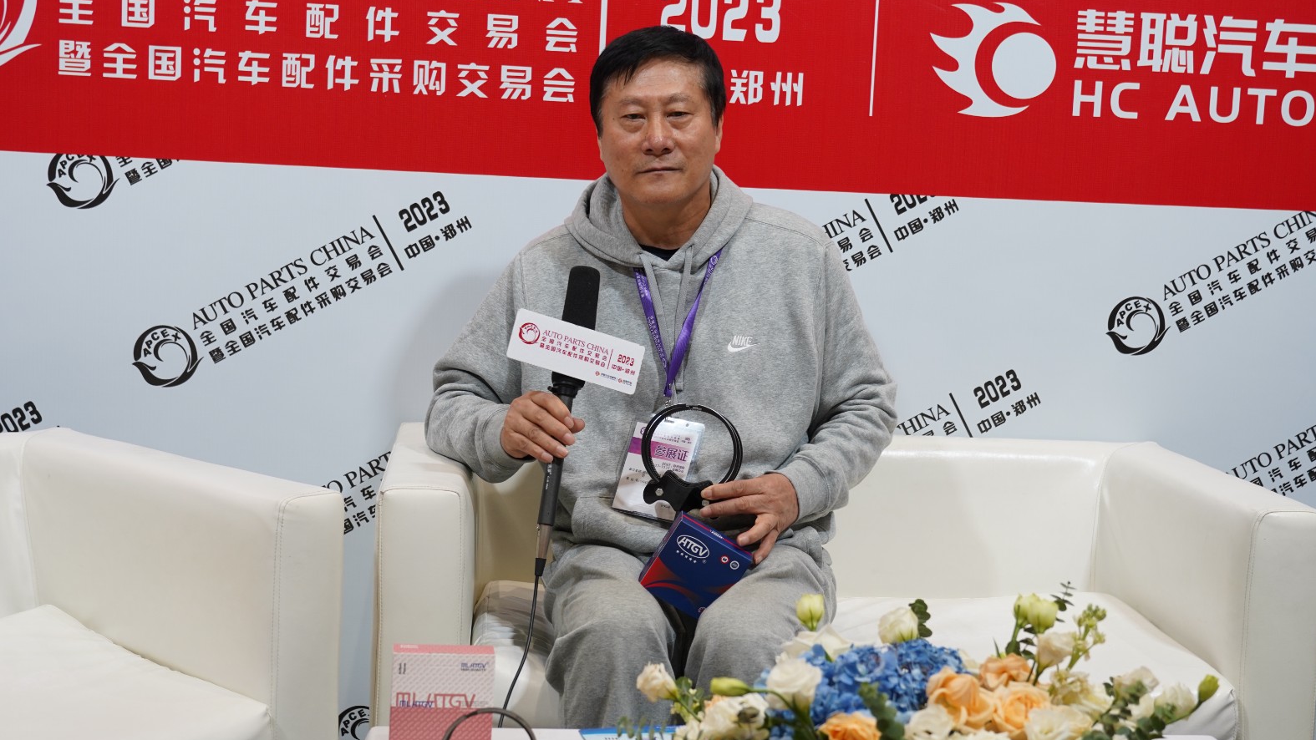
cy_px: 388
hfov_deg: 41.3
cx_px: 654
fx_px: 1745
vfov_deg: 24.0
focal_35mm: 50
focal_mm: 47
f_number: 5.6
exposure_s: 1/50
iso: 400
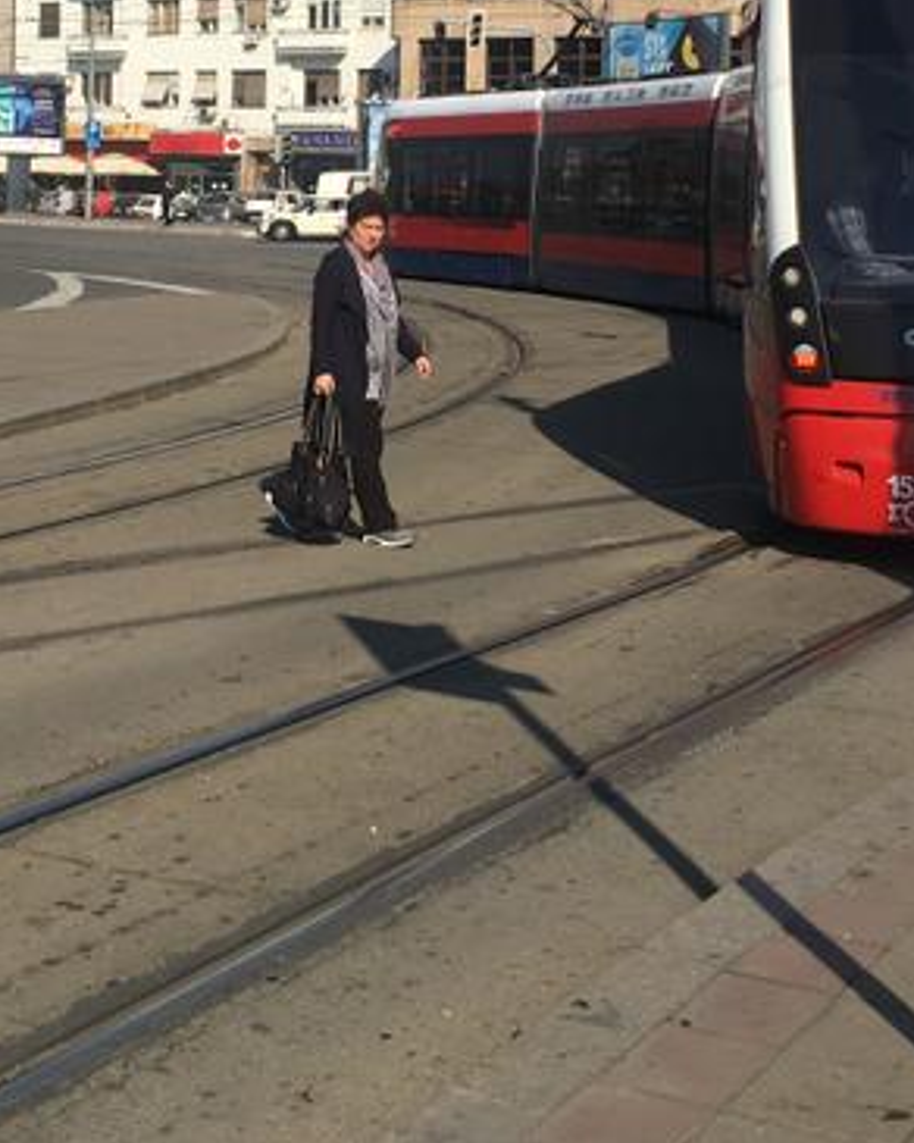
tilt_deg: -1.7
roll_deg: -1.6
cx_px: 341
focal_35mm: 62
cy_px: 213
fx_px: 2096
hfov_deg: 24.5
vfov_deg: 29.7
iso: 25
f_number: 2.2
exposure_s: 1/2262
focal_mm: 4.15
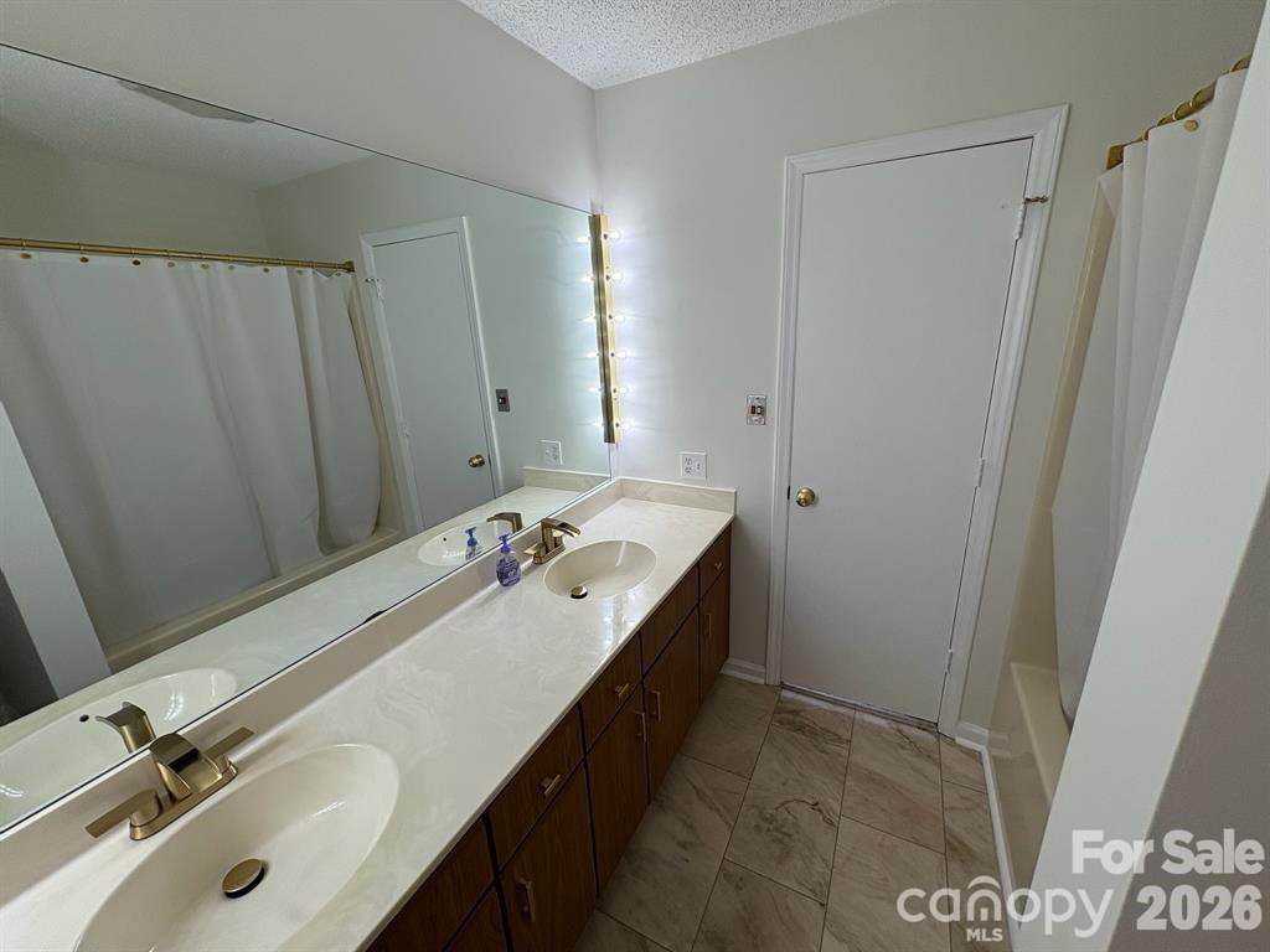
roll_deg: +2.8
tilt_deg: -16.6
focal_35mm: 14
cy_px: 476
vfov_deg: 85.7
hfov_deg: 102.1
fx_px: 514
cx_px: 635
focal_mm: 2.22
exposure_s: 1/193
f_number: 2.2
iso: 64
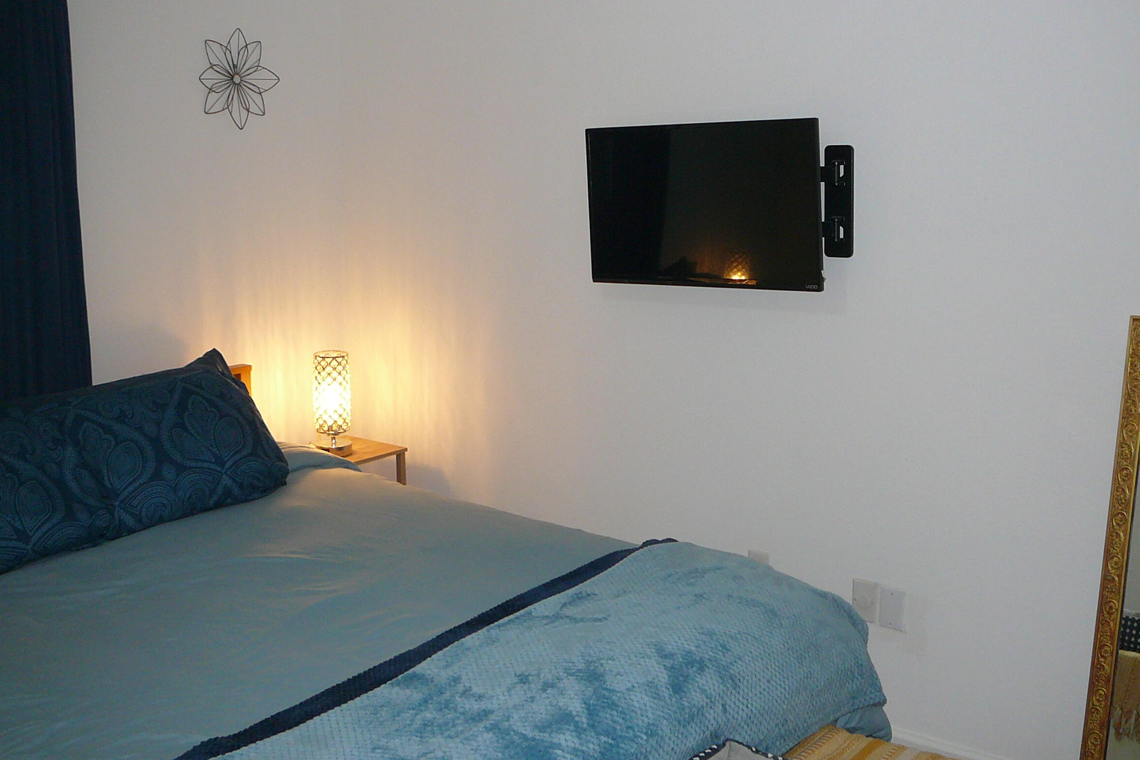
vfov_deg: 33.4
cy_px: 334
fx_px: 1266
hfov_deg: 48.4
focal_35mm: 40
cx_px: 605
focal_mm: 5.2
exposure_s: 1/30
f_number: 2.8
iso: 125
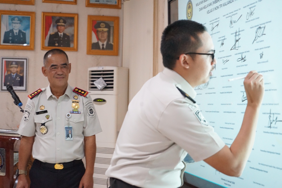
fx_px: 548
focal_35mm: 70
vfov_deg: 19.5
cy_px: 94
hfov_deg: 28.8
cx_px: 141
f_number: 5.6
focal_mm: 70
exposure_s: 1/60
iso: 6400
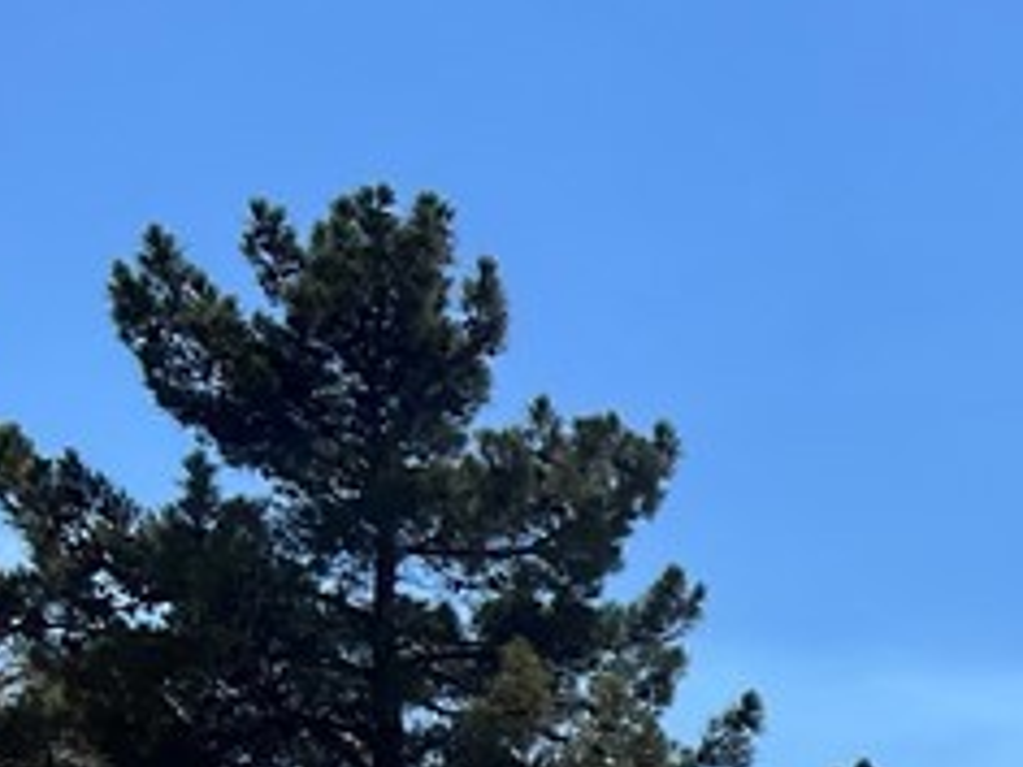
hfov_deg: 14.5
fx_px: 3339
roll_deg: -0.5
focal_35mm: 113
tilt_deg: +0.2
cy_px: 1504
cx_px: 2033
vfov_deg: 11.8
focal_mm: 5.7
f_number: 1.5
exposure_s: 1/10309
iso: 50
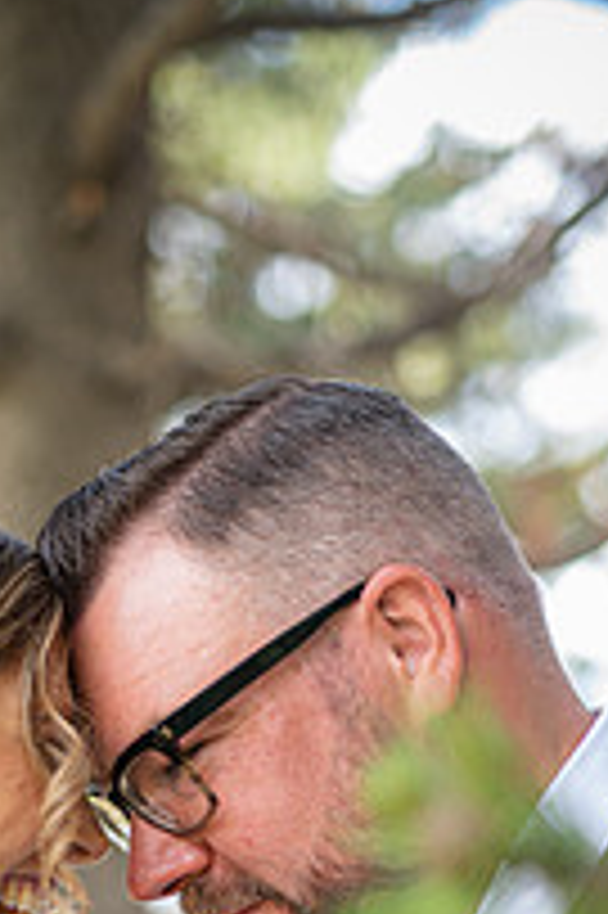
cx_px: 227
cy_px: 977
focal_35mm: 111
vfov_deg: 17.9
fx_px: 2817
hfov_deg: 12.3
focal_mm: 50
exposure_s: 1/500
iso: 125
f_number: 1.8
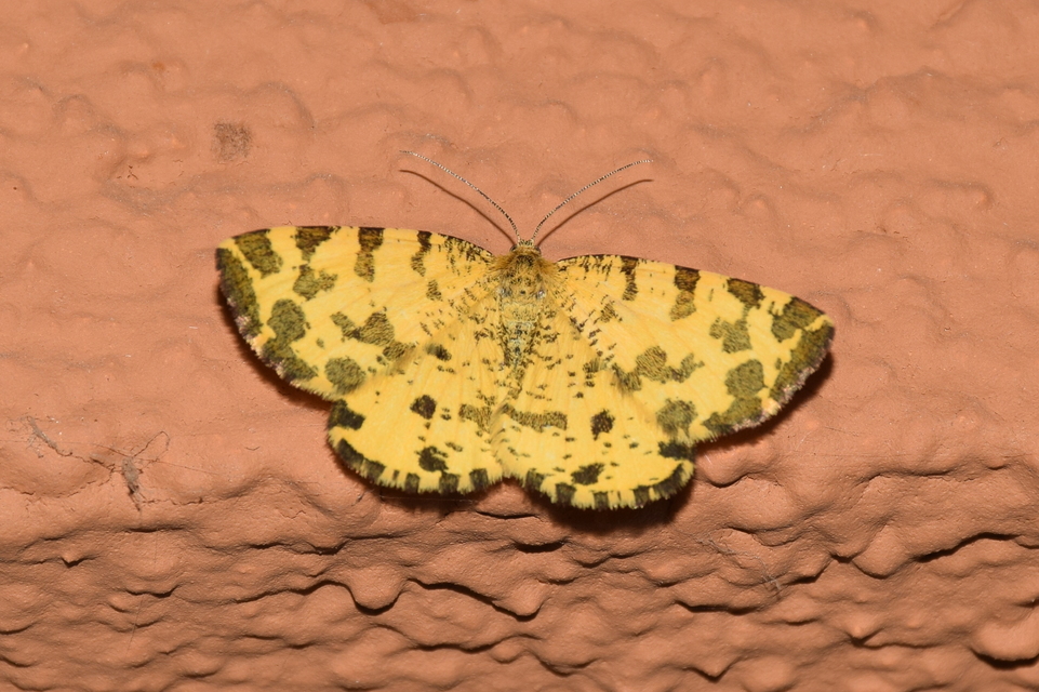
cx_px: 520
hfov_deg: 9.8
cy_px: 346
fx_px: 6058
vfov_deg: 6.5
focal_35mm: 210
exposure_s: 1/160
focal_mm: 140
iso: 100
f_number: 13
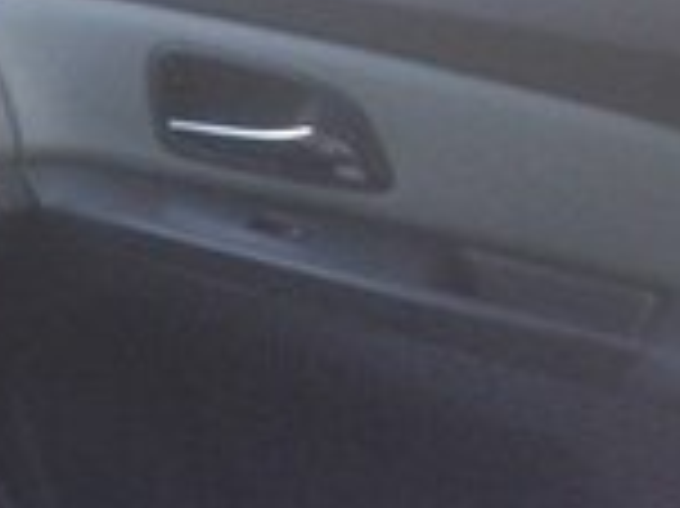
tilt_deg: -26.5
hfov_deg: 12.4
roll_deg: +0.3
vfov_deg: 9.9
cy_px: 798
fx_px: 2827
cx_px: -599
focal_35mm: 144
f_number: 2.4
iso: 80
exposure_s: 1/20
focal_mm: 4.12
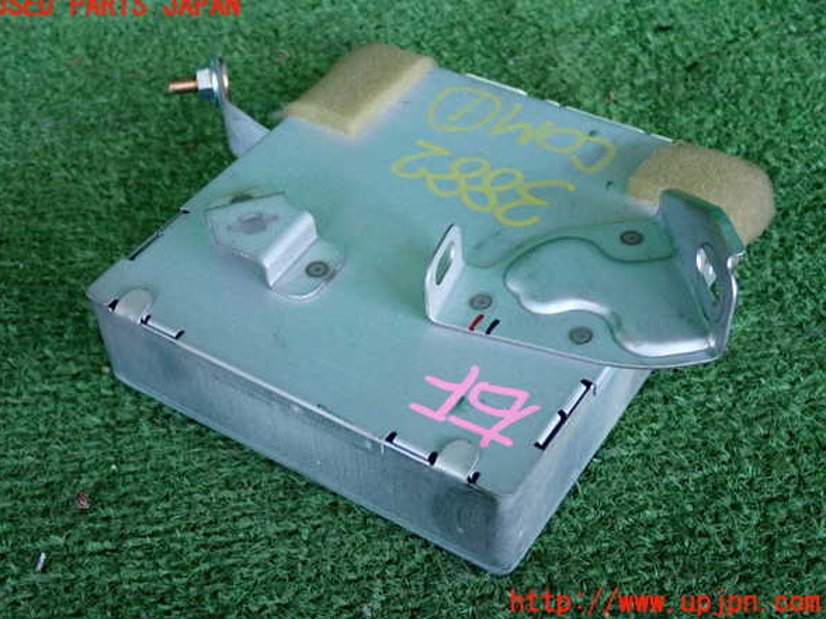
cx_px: 406
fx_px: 1217
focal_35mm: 51
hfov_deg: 37.5
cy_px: 305
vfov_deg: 28.6
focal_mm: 9.01
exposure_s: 1/125
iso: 640
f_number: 3.2
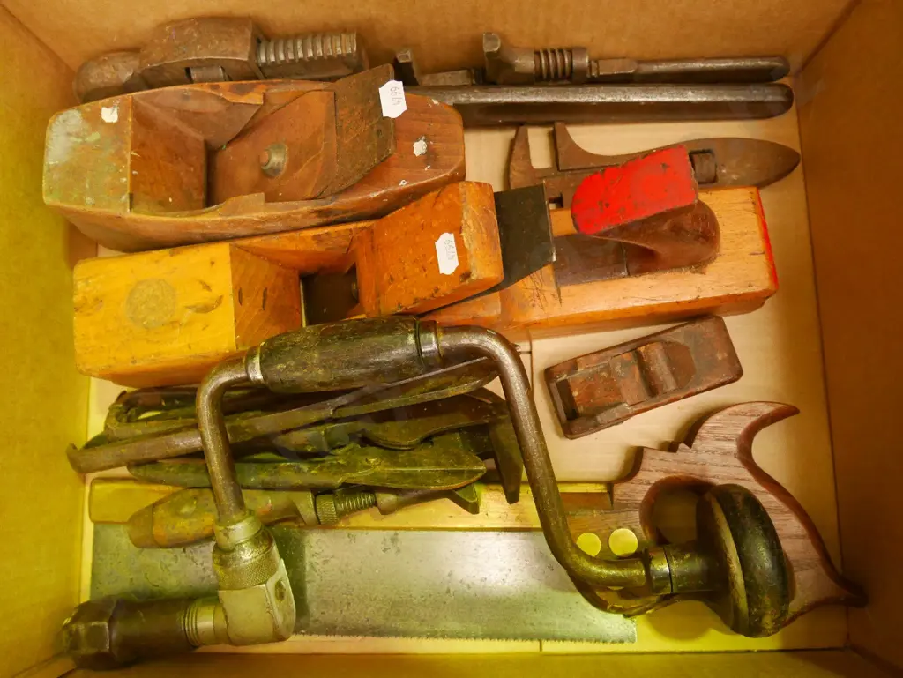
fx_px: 679
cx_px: 452
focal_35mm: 26
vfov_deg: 53.1
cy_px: 339
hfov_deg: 67.3
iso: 3200
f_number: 3.7
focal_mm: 13
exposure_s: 1/100
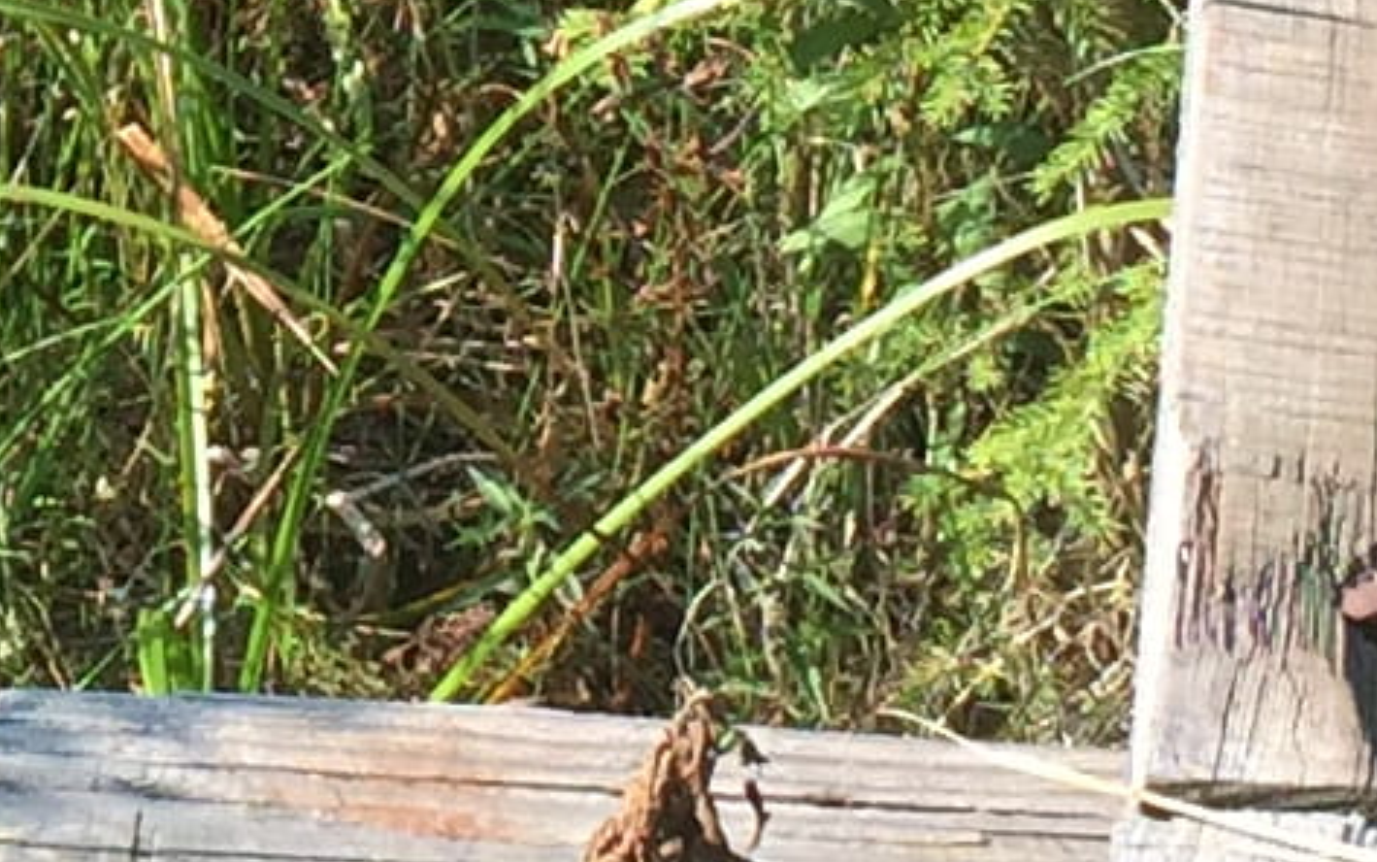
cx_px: -451
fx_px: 7959
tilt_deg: -36.8
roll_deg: +3.7
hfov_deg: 9.7
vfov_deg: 6.1
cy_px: -414
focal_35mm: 212
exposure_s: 1/565
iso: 32
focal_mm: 4.15
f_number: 2.2
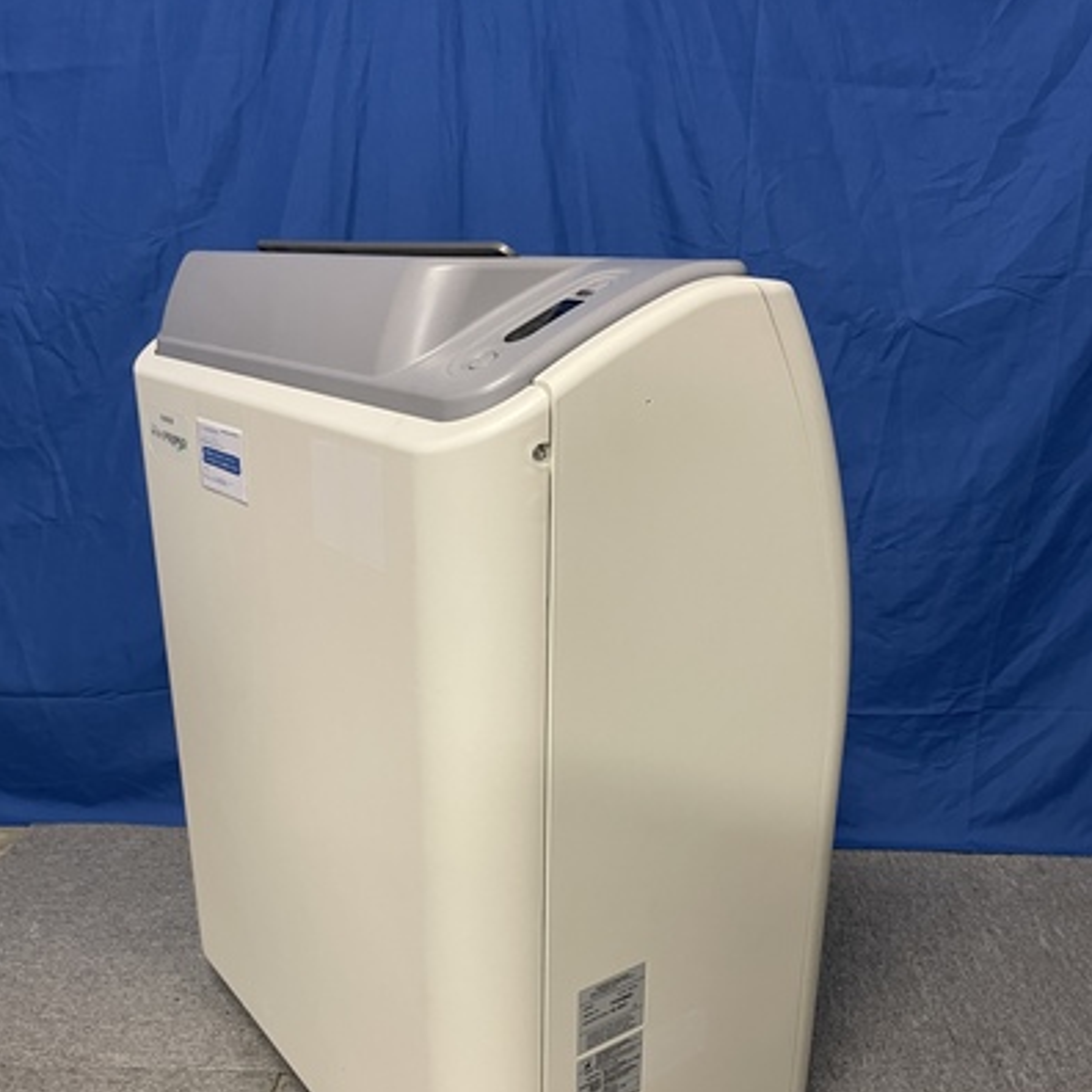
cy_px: 698
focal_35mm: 31
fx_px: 1106
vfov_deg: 51.9
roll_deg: -0.5
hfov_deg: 52.5
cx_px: 543
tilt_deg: -21.6
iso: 200
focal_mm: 4.2
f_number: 1.6
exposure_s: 1/50
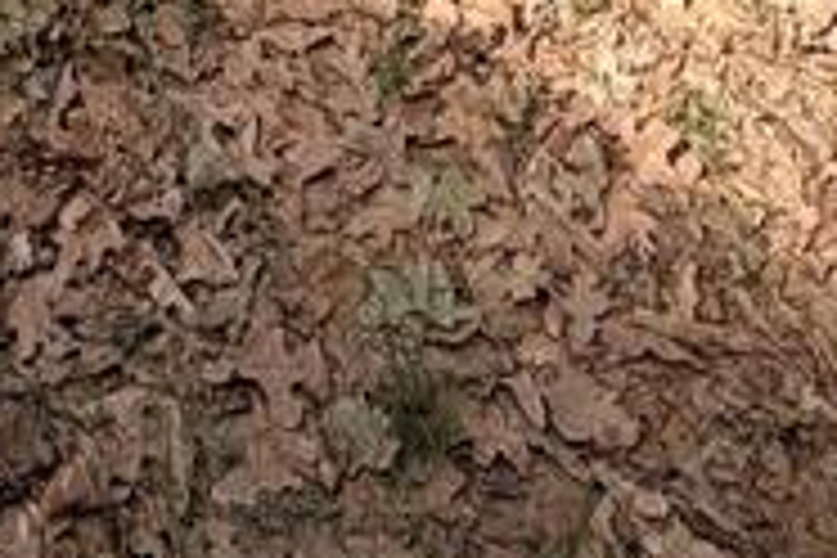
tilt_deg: -5.2
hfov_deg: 24.3
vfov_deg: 11.1
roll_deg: -1.3
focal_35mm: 80
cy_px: -1102
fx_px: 1860
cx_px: 14
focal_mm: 2.22
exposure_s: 1/644
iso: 40
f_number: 2.2
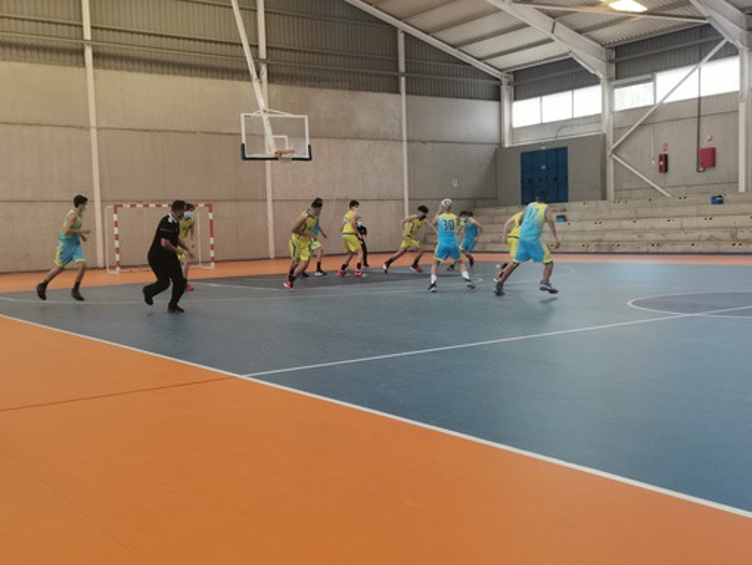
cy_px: 282
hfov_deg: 46.8
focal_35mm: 40
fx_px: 869
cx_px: 376
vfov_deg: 36.0
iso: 200
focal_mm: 4.75
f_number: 1.8
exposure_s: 1/100
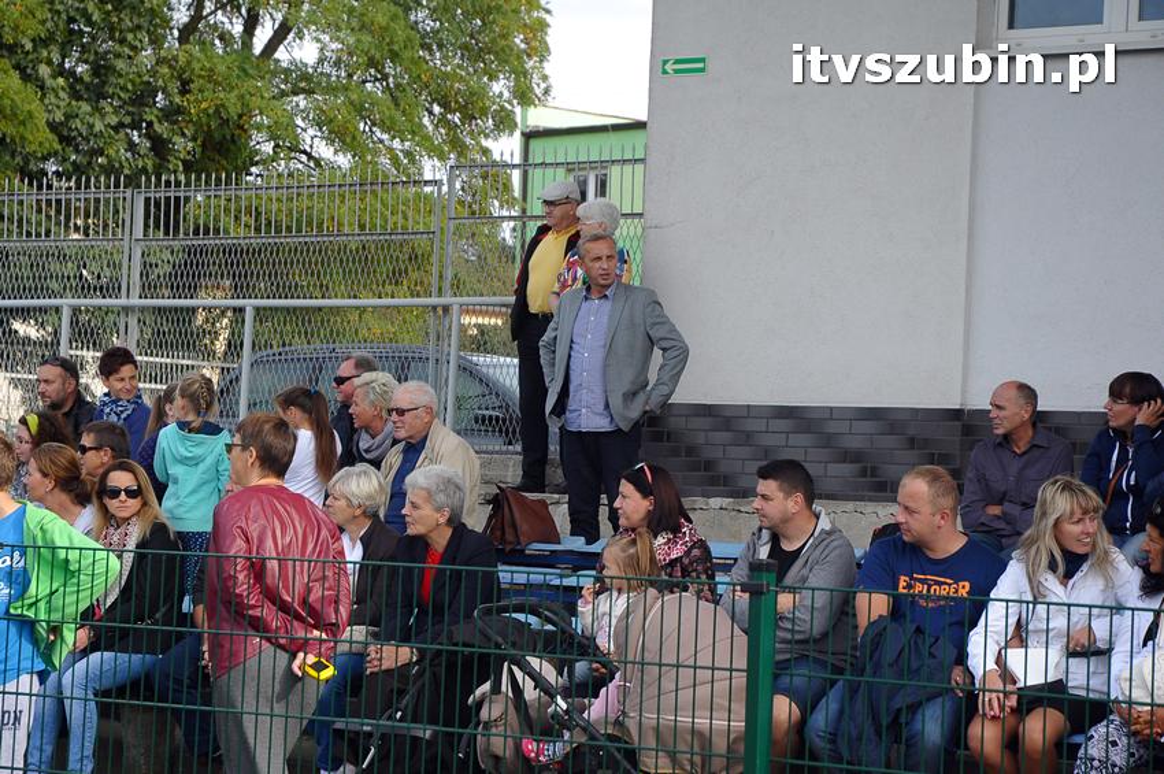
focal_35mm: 105
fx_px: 3392
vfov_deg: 13.0
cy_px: 387
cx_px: 582
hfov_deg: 19.5
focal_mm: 70
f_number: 7.1
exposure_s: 1/800
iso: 640
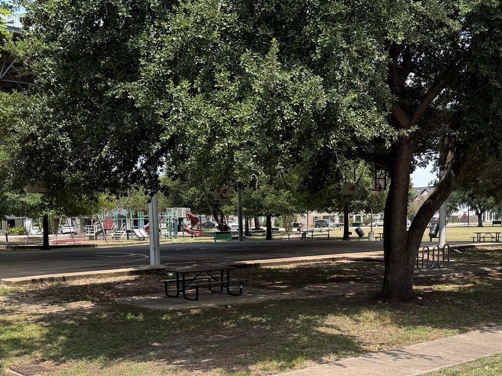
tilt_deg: -5.5
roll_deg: +1.0
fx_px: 667
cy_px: 274
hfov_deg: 41.0
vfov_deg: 31.0
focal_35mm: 46
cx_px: 306
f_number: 1.78
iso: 80
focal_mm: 6.76
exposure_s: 1/2370
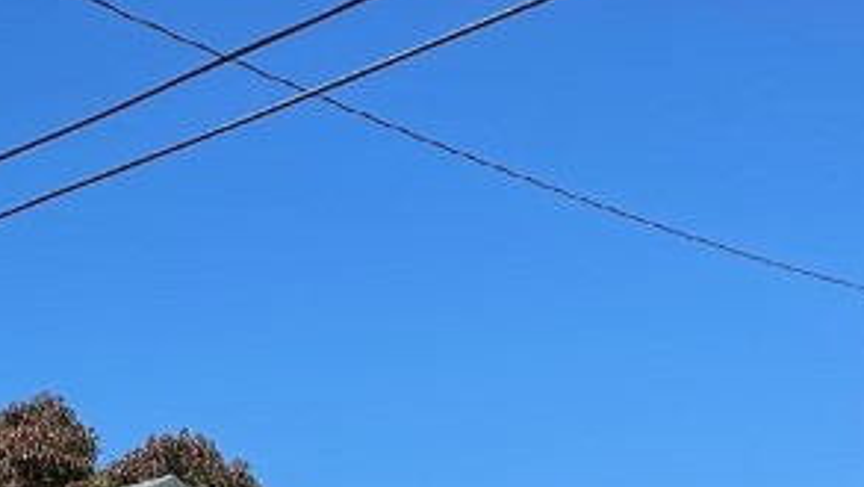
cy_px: 897
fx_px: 2269
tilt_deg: +0.0
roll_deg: +1.0
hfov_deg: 21.0
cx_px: 35
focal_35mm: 99
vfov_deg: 11.3
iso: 32
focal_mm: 4.2
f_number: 1.6
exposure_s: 1/3509
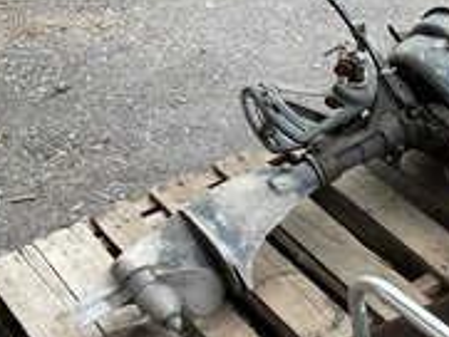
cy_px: 320
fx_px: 831
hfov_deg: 28.8
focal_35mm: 64
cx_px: 424
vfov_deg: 22.3
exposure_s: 1/122
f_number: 1.8
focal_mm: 3
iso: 16
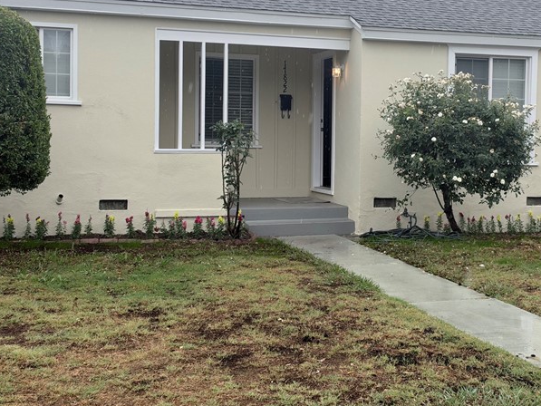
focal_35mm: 60
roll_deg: -0.3
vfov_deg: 24.3
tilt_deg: -1.1
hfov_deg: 31.9
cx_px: 365
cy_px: 149
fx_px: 938
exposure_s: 1/733
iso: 64
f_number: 1.8
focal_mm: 6.93
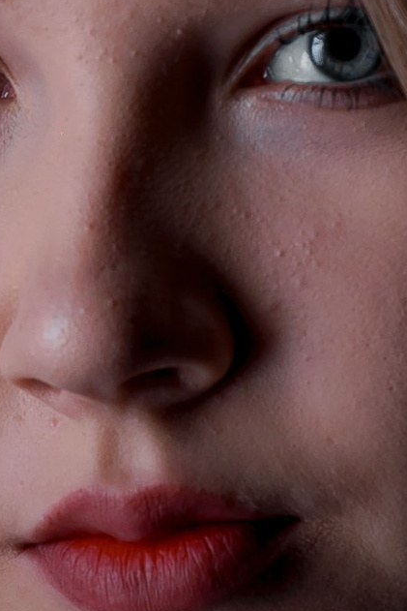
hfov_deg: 1.5
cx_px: 99
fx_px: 15473
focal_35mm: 913
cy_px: 598
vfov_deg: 2.3
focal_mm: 150
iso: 100
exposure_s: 1/125
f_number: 6.3
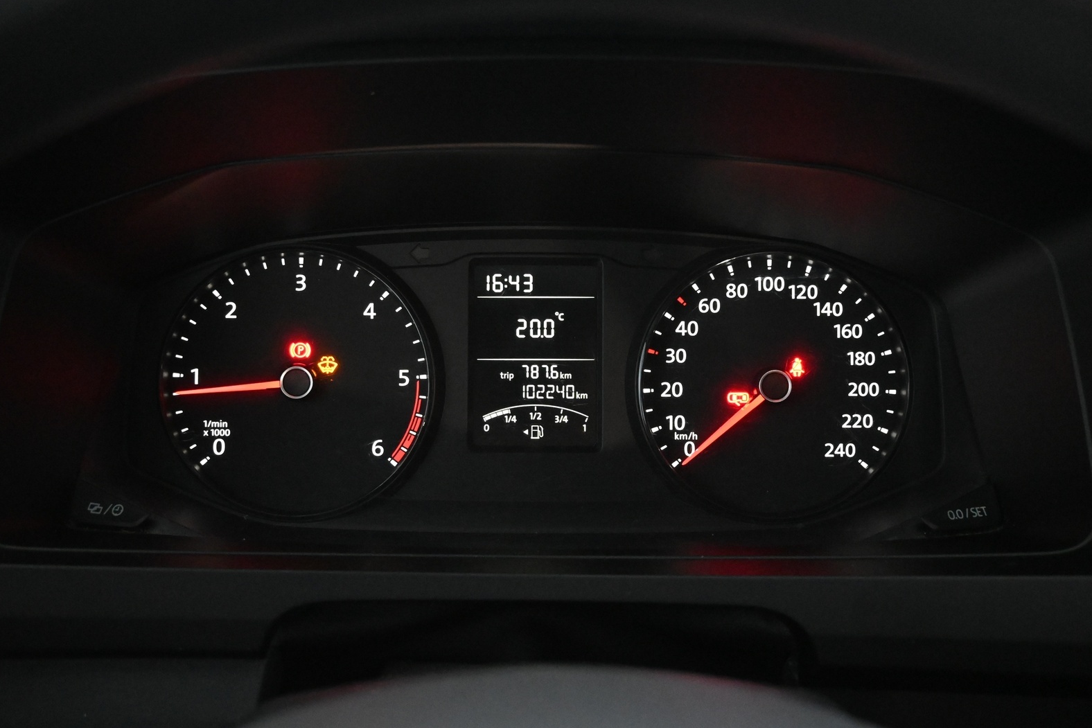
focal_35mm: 38
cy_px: 365
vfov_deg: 35.3
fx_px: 1146
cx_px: 534
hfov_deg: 51.0
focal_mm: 24.5
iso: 7200
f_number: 5
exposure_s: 1/40
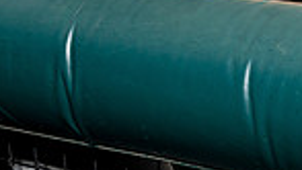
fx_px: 1491
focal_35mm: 186
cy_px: -272
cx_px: 62
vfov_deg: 6.2
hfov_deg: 11.5
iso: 250
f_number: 8
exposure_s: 1/250
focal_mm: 58
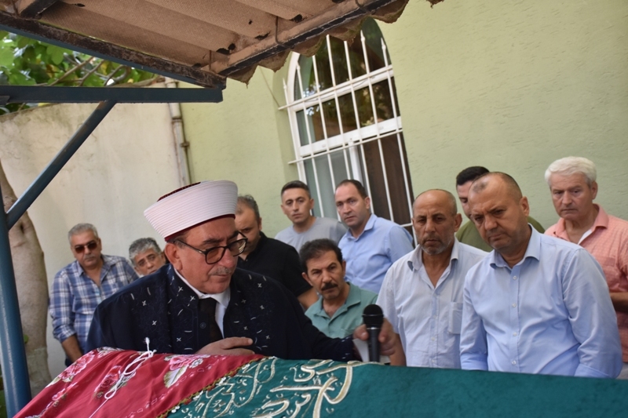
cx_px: 314
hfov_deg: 41.1
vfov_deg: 28.1
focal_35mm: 48
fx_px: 837
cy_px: 209
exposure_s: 1/200
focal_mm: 32
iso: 800
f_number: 7.1
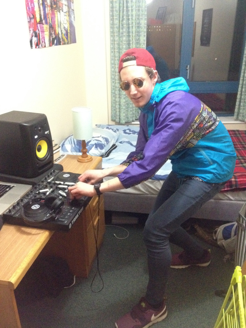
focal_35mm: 35
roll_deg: +0.7
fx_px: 332
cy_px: 164
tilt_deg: -22.8
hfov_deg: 40.7
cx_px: 123
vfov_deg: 52.6
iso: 800
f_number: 2.4
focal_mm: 4.28
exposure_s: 1/15
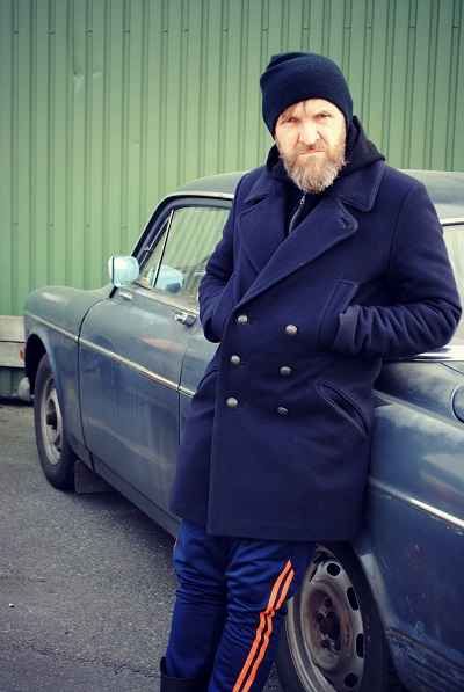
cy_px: 346
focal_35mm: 57
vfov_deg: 35.0
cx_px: 232
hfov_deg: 23.9
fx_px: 1098
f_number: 5
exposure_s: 1/50
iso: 200
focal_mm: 38
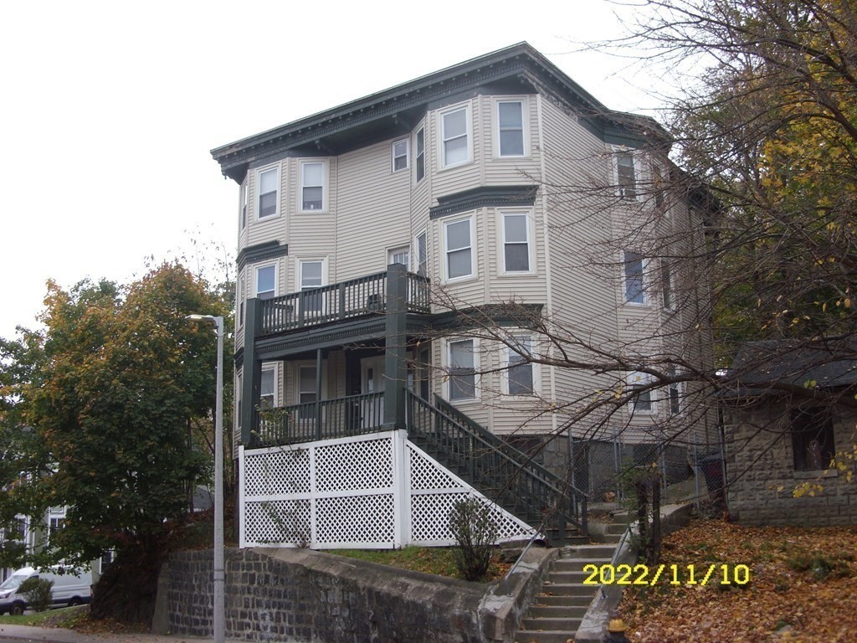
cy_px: 322
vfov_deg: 37.7
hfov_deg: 49.0
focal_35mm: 38
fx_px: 941
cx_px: 428
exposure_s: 1/402
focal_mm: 6.3
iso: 50
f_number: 2.8
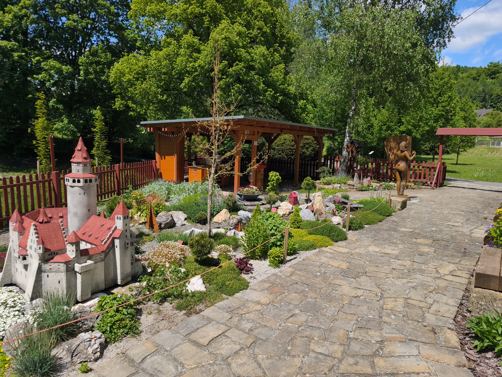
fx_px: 334
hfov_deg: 73.9
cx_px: 251
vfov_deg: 58.9
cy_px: 188
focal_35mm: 23
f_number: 1.6
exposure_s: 1/3329
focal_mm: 6.57
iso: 50
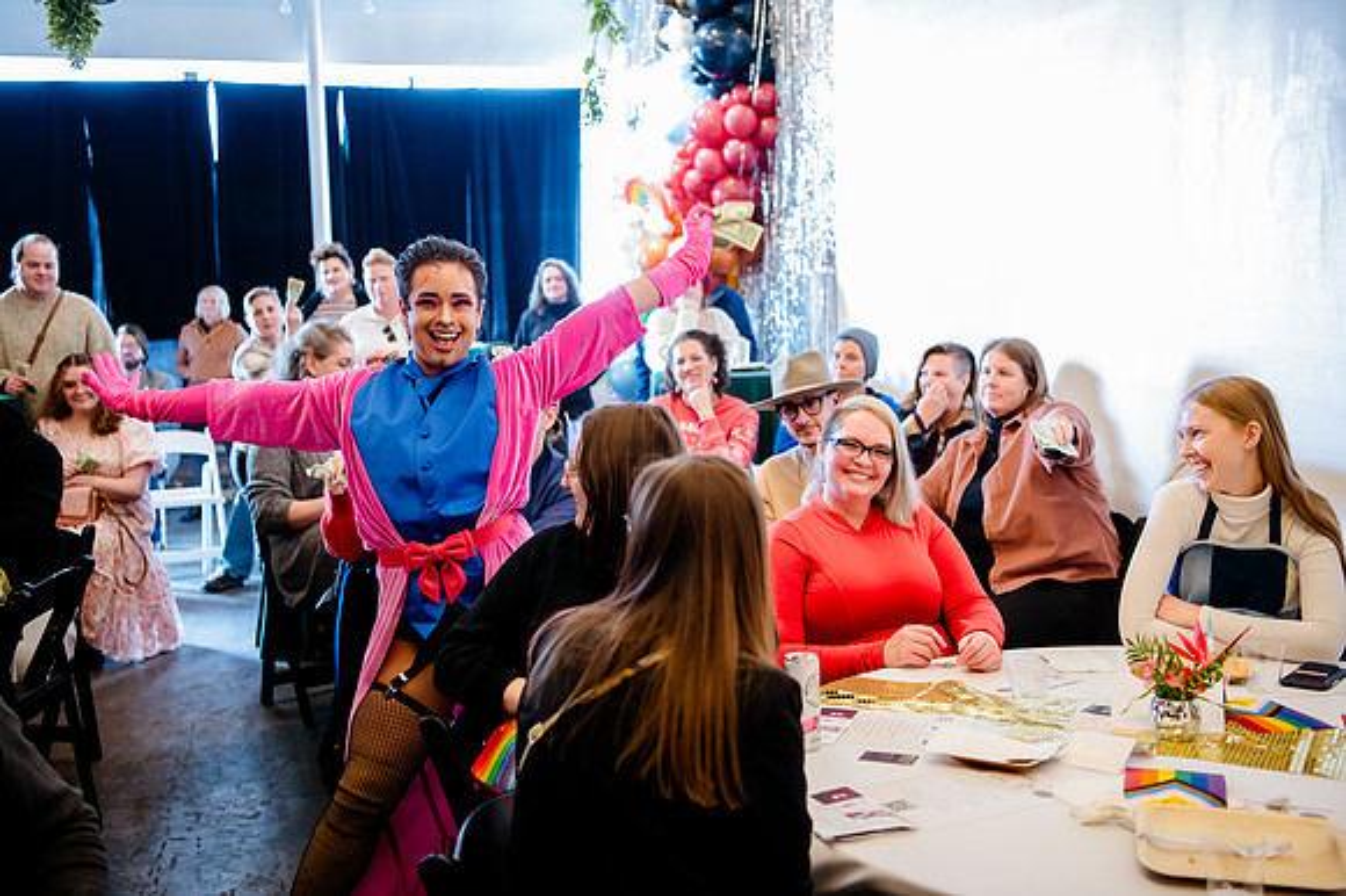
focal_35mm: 44
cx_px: 649
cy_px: 426
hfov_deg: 44.5
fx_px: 1646
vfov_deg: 30.4
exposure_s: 1/60
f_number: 2.8
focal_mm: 42
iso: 5000
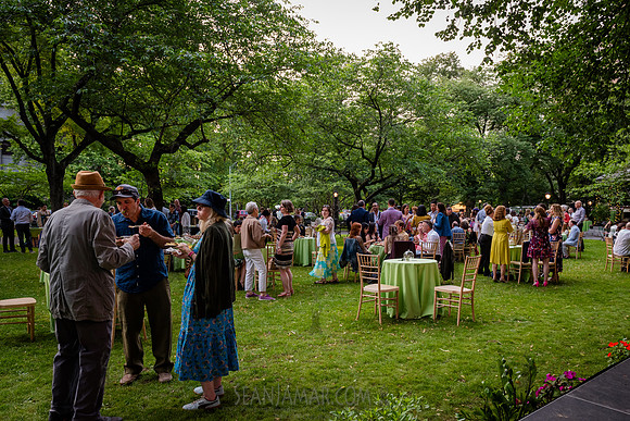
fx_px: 467
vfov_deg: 48.3
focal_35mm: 27
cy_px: 234
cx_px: 342
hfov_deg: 67.8
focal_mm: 24
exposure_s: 1/160
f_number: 5
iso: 1000
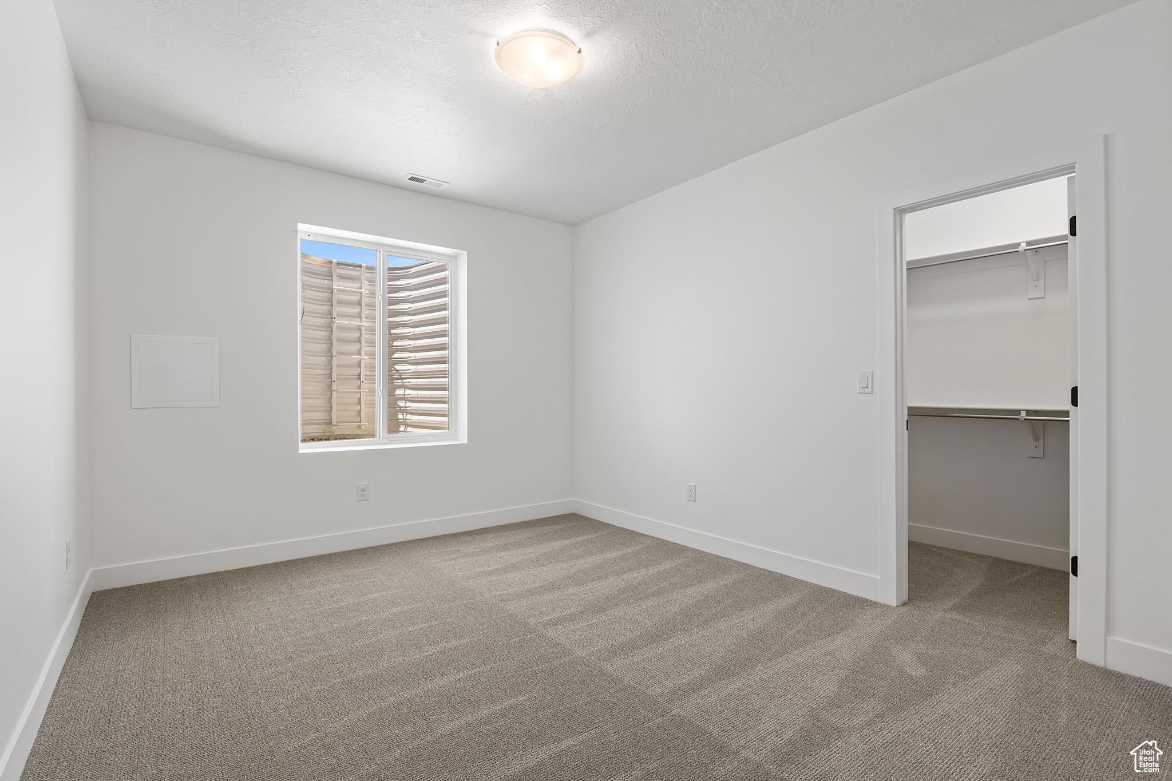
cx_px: 586
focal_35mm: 16
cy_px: 390
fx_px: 521
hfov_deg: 96.7
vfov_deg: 73.7
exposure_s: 1/8
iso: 250
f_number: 9
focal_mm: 16
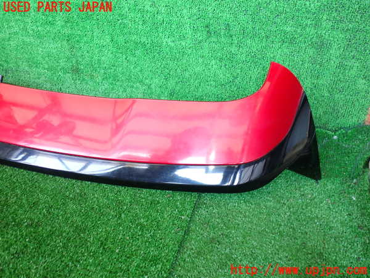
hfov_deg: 60.0
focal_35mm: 30
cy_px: 139
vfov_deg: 46.8
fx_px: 321
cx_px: 185
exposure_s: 1/60
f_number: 2.3
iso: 200
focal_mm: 5.4
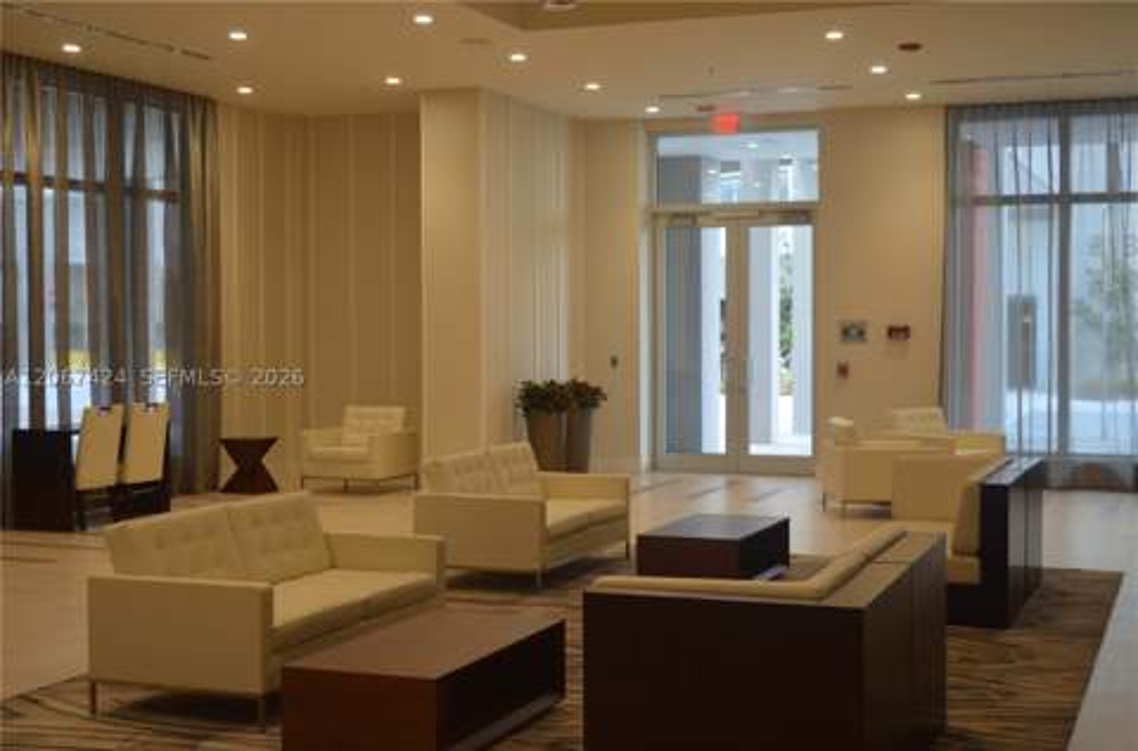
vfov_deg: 27.9
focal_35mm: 48
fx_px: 1513
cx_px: 569
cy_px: 376
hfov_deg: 41.2
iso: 800
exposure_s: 1/40
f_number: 4.8
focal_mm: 32
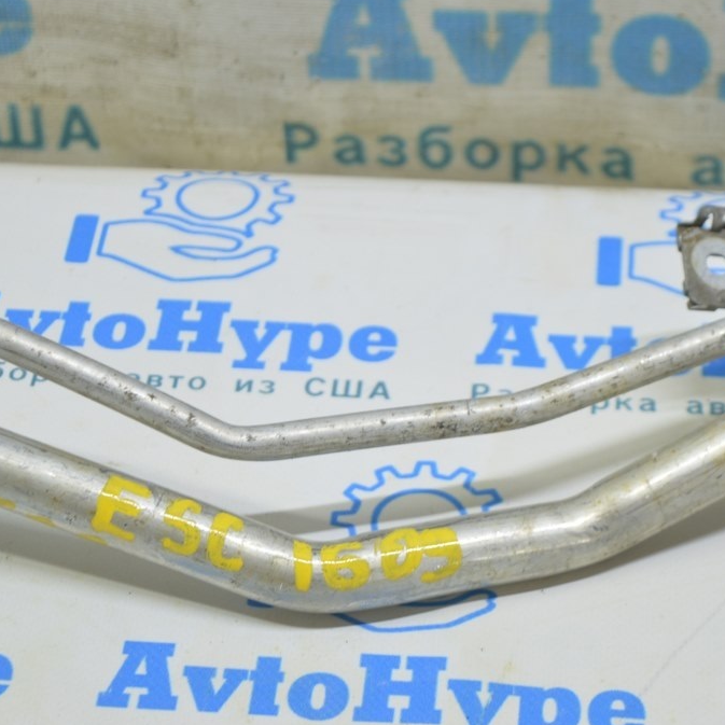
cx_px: 343
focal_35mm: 107
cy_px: 364
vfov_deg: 16.3
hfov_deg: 16.3
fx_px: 2527
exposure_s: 1/20
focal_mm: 55
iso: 400
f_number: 5.6
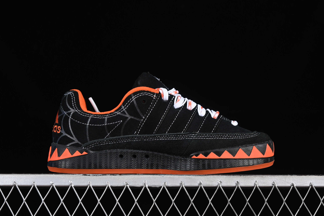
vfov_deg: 18.2
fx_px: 675
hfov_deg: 27.0
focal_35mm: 75
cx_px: 162
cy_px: 108
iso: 160
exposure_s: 1/60
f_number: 6.3
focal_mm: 50
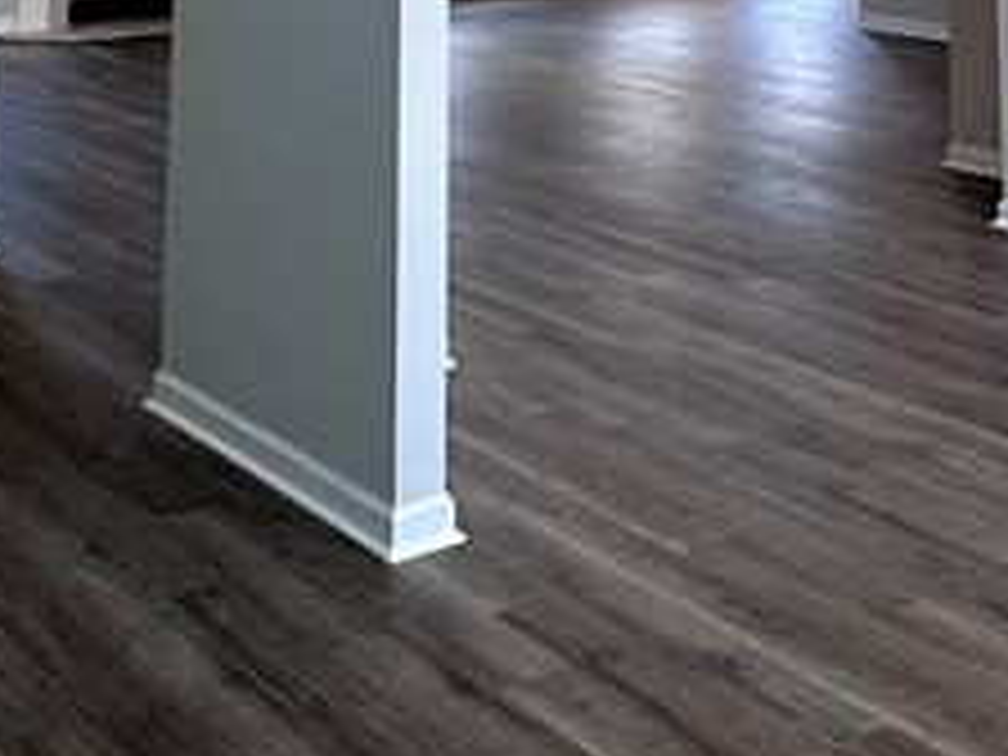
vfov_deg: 19.1
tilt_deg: +7.9
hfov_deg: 30.3
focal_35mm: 64
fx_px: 1864
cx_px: 544
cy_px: -482
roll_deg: +0.3
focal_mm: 2.22
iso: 100
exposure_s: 1/120
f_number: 2.2
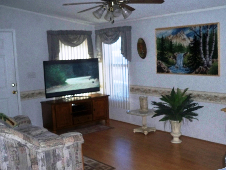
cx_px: 129
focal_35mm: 44
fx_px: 287
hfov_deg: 42.8
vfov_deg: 32.8
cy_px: 98
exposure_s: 1/60
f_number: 3.1
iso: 400
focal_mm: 6.3
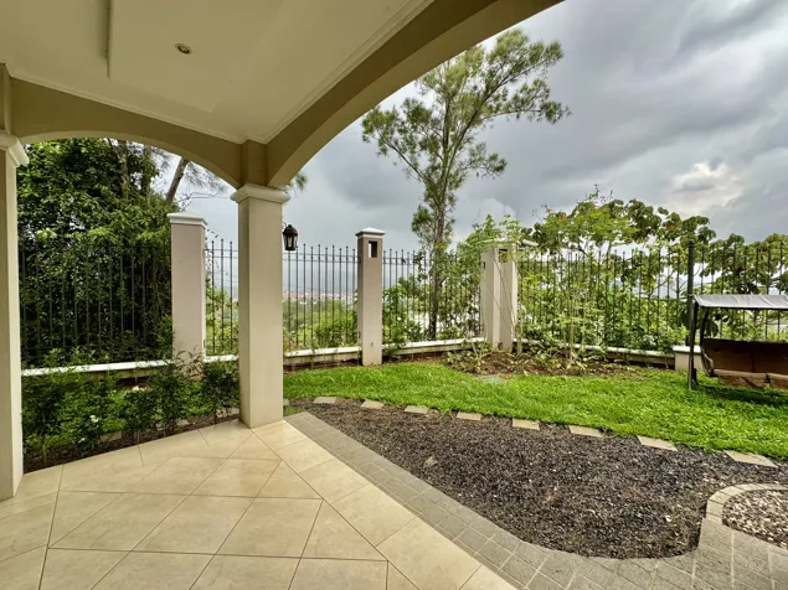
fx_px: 319
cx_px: 394
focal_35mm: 14
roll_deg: +0.8
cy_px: 295
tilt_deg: -1.2
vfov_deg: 85.7
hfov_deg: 102.1
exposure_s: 1/297
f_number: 2.2
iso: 40
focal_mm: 2.22
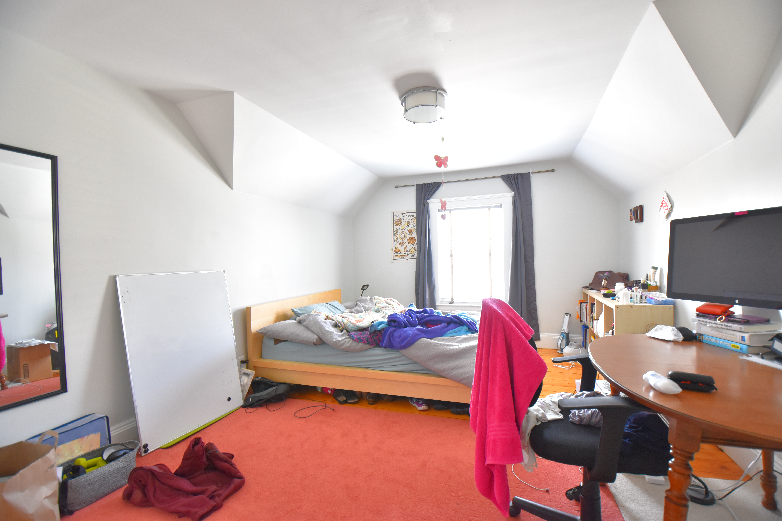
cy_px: 260
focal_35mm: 15
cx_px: 391
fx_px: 326
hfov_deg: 100.4
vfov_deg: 77.3
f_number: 3.5
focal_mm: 10
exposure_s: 1/15
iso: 1000
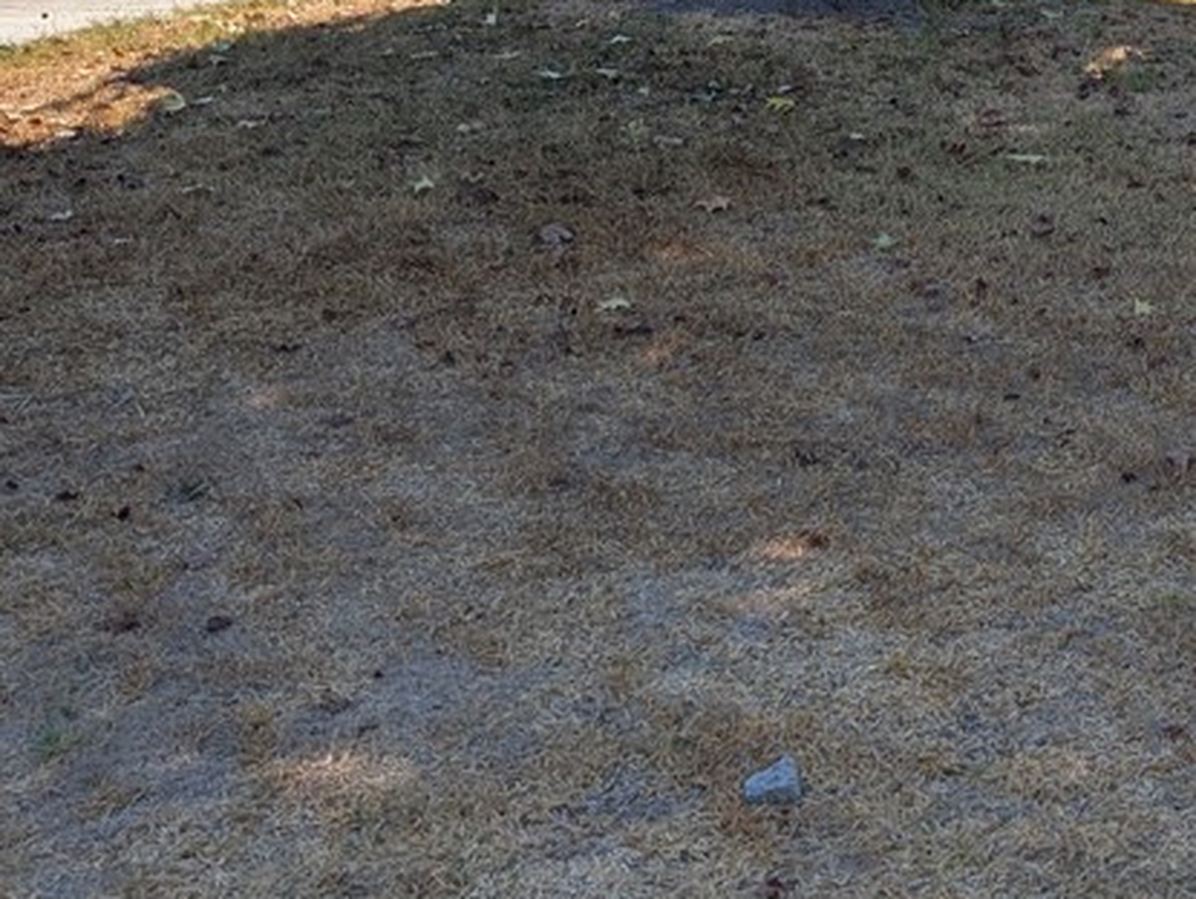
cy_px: -135
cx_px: 1330
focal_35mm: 59
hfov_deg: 29.3
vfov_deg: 23.1
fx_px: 2040
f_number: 1.68
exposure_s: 1/929
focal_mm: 6.9
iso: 20
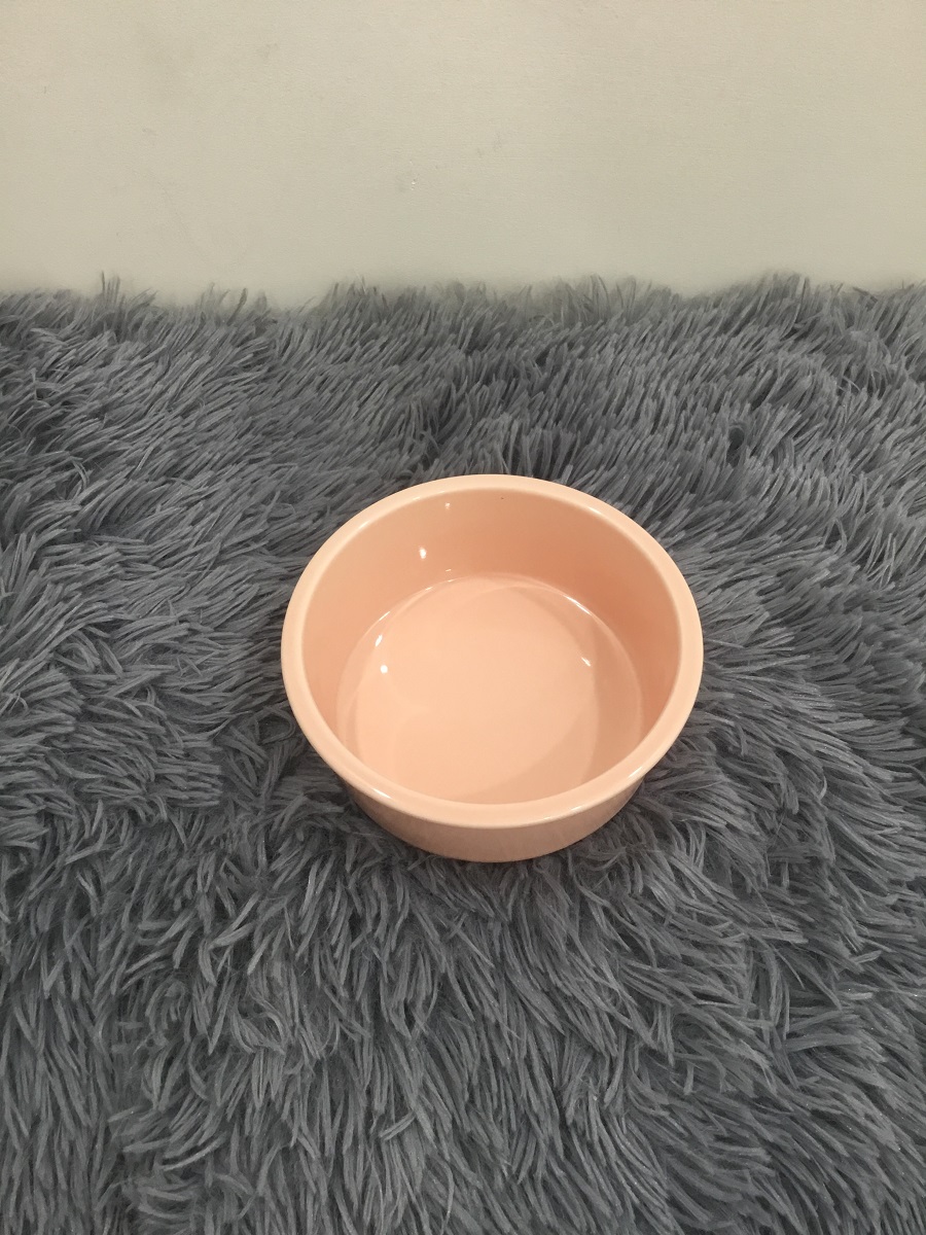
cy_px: 618
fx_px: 1106
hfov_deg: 45.4
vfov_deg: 58.4
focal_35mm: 31
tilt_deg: -53.8
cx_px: 463
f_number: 2.4
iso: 100
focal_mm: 3.3
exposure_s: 1/33
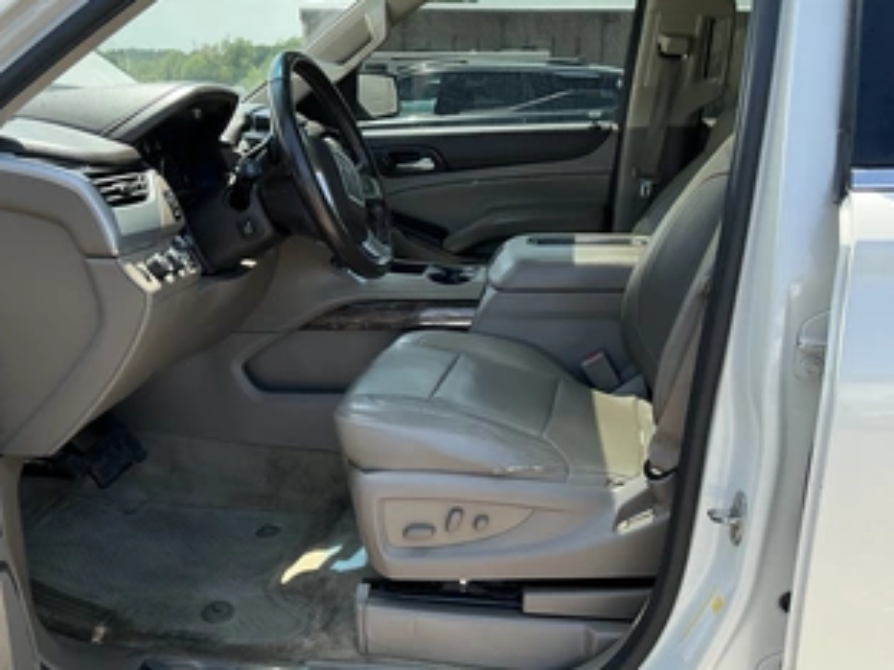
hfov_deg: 51.2
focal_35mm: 36
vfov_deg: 39.6
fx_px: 929
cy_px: 365
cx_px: 379
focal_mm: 3
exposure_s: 1/351
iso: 25
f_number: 1.8
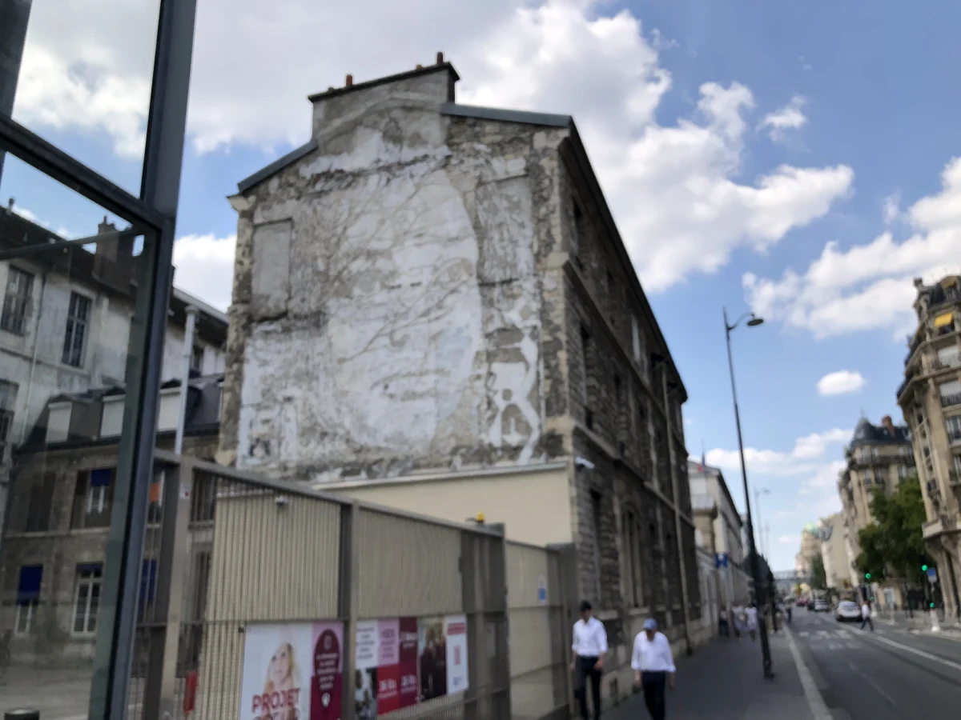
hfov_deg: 63.4
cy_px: 360
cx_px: 480
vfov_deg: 49.7
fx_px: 777
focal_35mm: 28
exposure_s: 1/1779
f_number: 1.8
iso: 20
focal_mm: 4
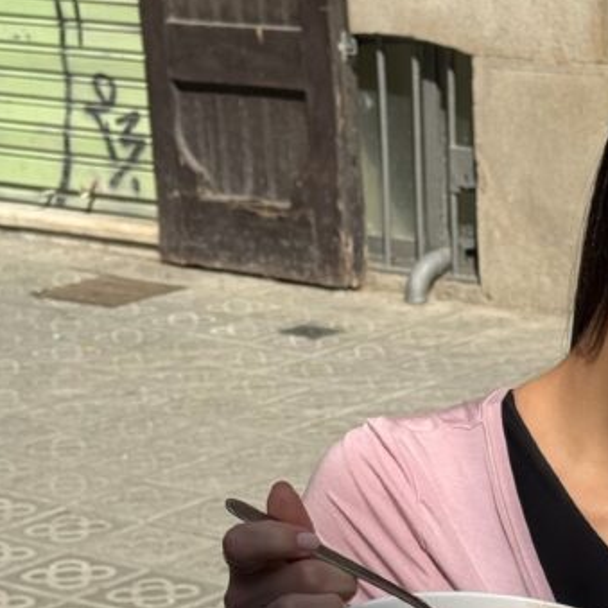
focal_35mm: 128
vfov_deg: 13.3
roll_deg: +1.6
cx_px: 683
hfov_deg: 13.3
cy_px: 734
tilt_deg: -20.1
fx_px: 2544
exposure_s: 1/4975
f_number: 1.78
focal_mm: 6.76
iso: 64
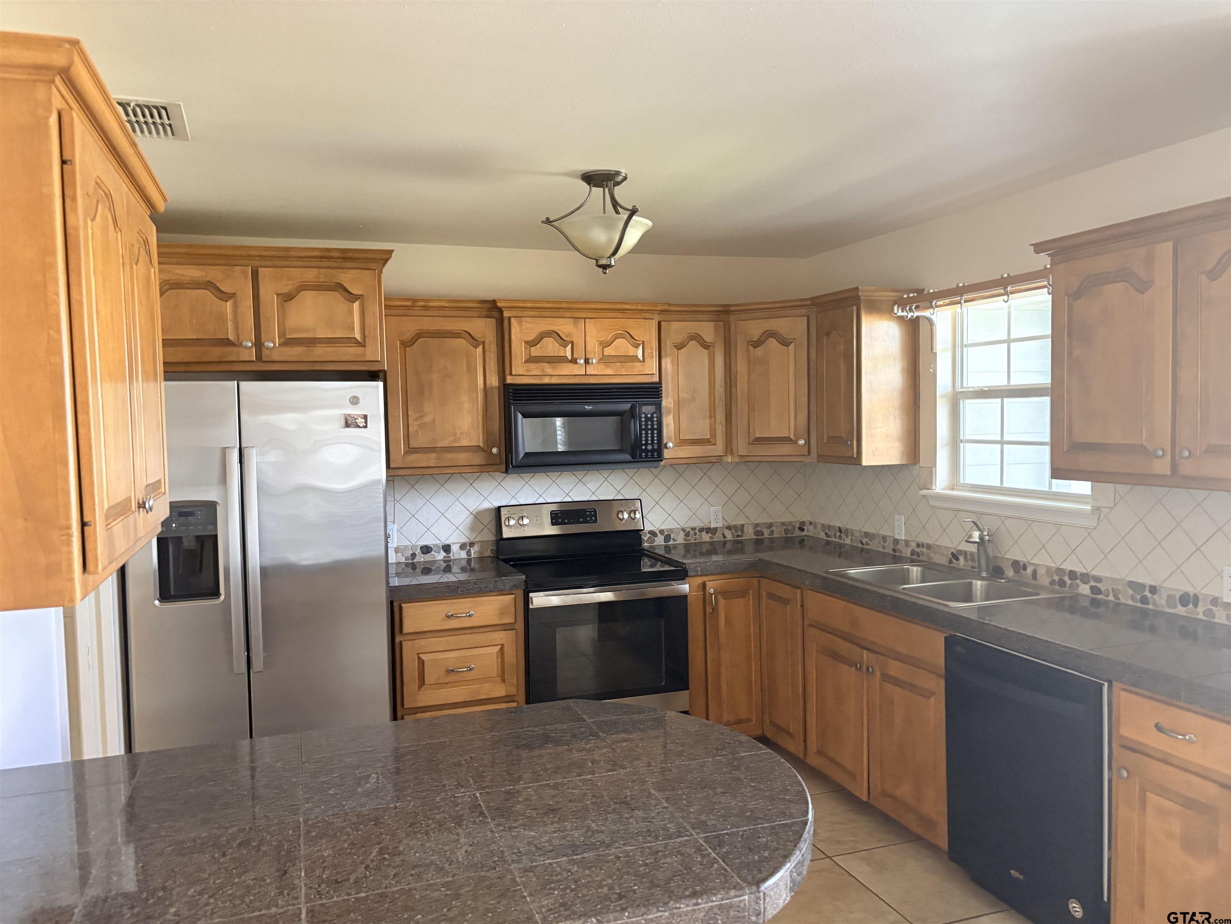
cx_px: 616
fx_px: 925
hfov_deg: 67.3
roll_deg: +1.3
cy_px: 462
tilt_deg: -4.3
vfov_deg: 53.1
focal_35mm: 26
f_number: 1.6
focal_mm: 5.96
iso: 250
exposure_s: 1/60
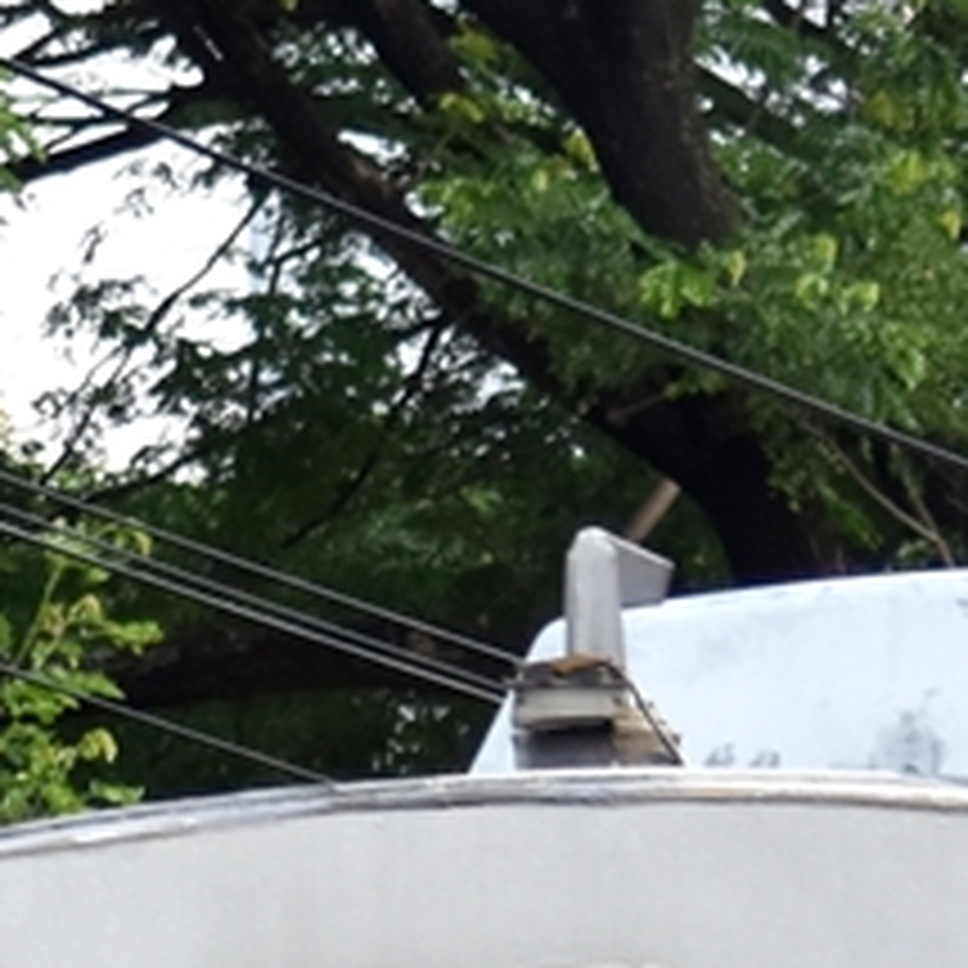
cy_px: 2055
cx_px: 2512
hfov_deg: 2.6
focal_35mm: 665
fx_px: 21039
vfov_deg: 2.6
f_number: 5.6
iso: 400
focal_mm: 70
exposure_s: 1/800
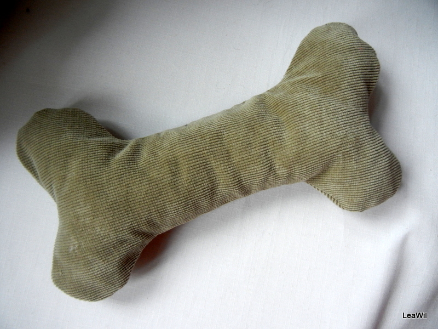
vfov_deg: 46.8
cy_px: 164
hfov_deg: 60.0
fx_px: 380
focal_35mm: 30
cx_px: 219
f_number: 3.5
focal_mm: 5.4
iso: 306
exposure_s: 1/30
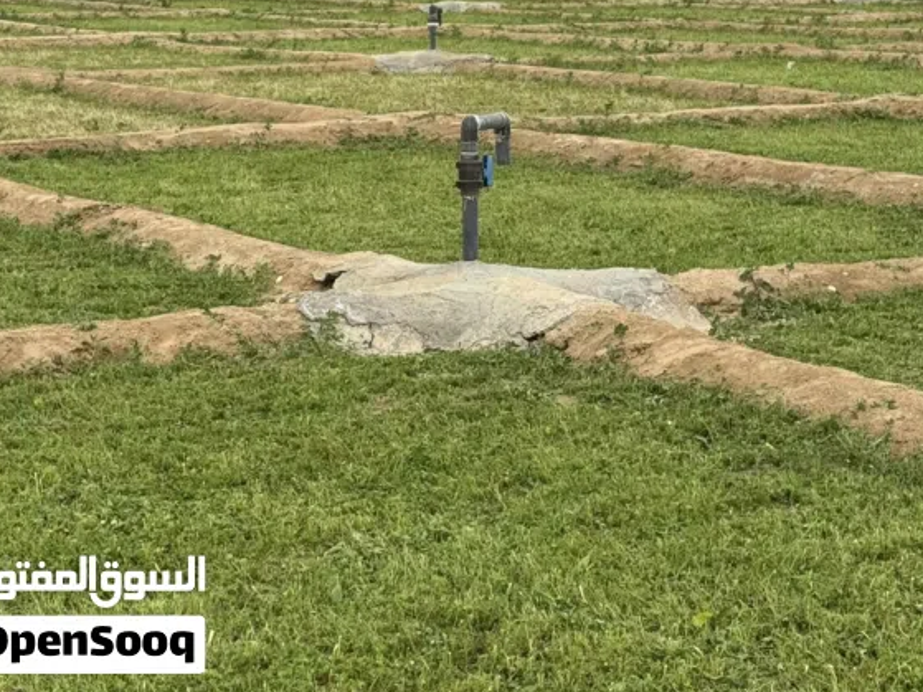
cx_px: 454
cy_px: 317
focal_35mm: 55
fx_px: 1466
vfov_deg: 26.5
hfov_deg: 34.9
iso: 64
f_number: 1.78
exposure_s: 1/1263
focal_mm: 6.76
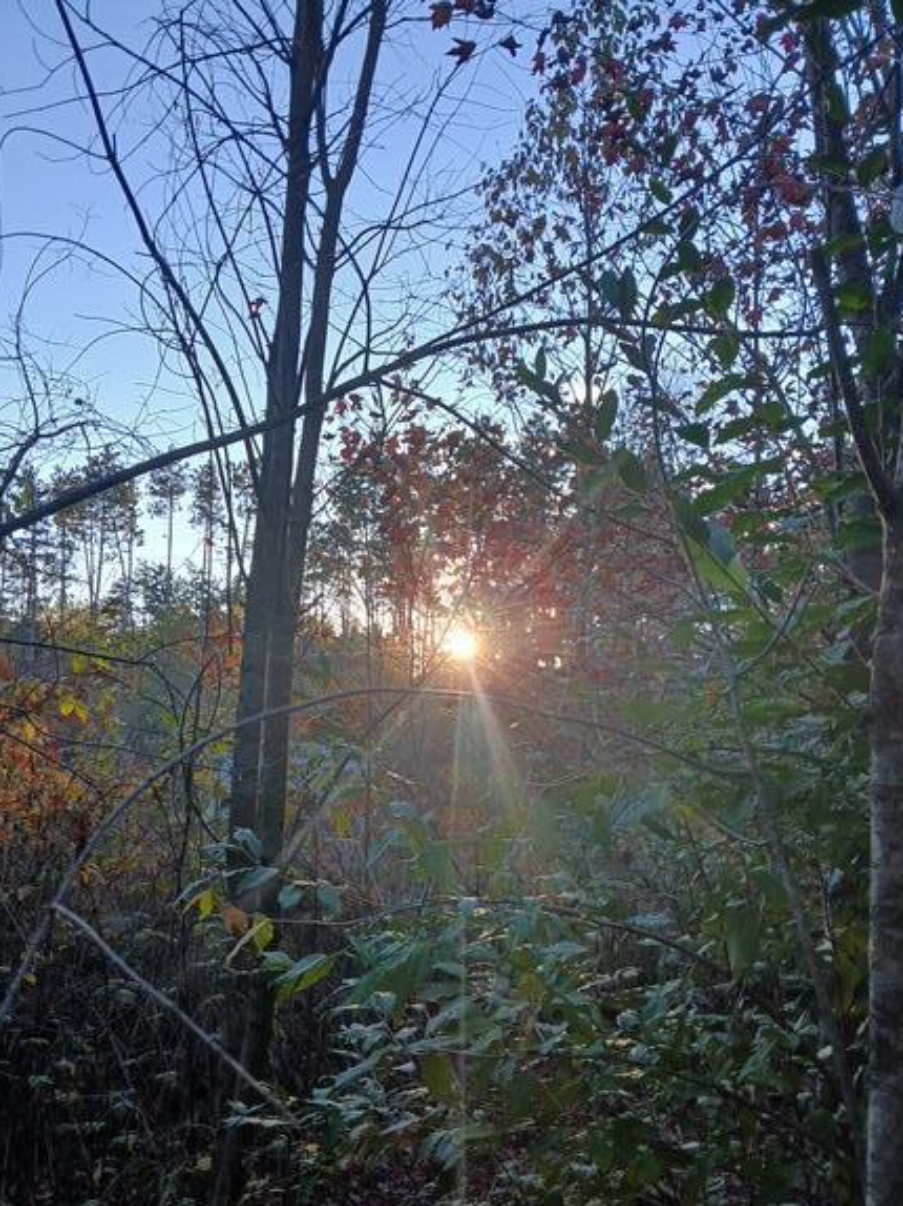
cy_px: 639
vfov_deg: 61.6
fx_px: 1009
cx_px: 460
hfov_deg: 48.2
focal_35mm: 29
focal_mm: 3.98
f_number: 1.8
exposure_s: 1/197
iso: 20
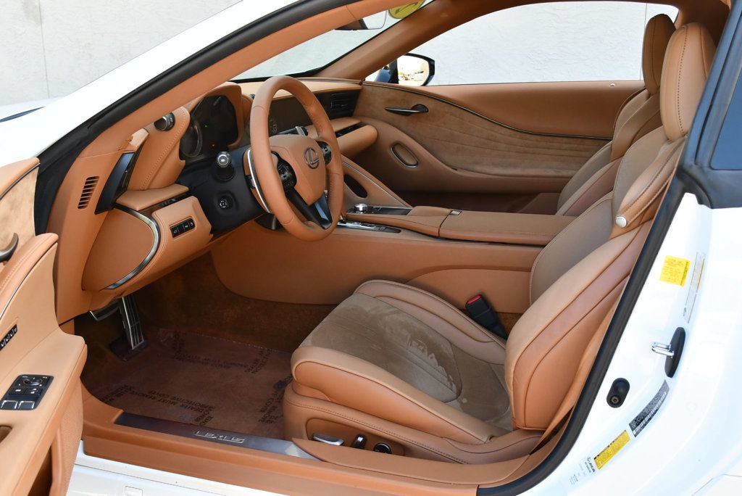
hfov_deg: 53.1
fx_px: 742
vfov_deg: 36.9
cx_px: 371
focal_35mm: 36
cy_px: 248
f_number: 4.5
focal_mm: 18
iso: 400
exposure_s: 1/250
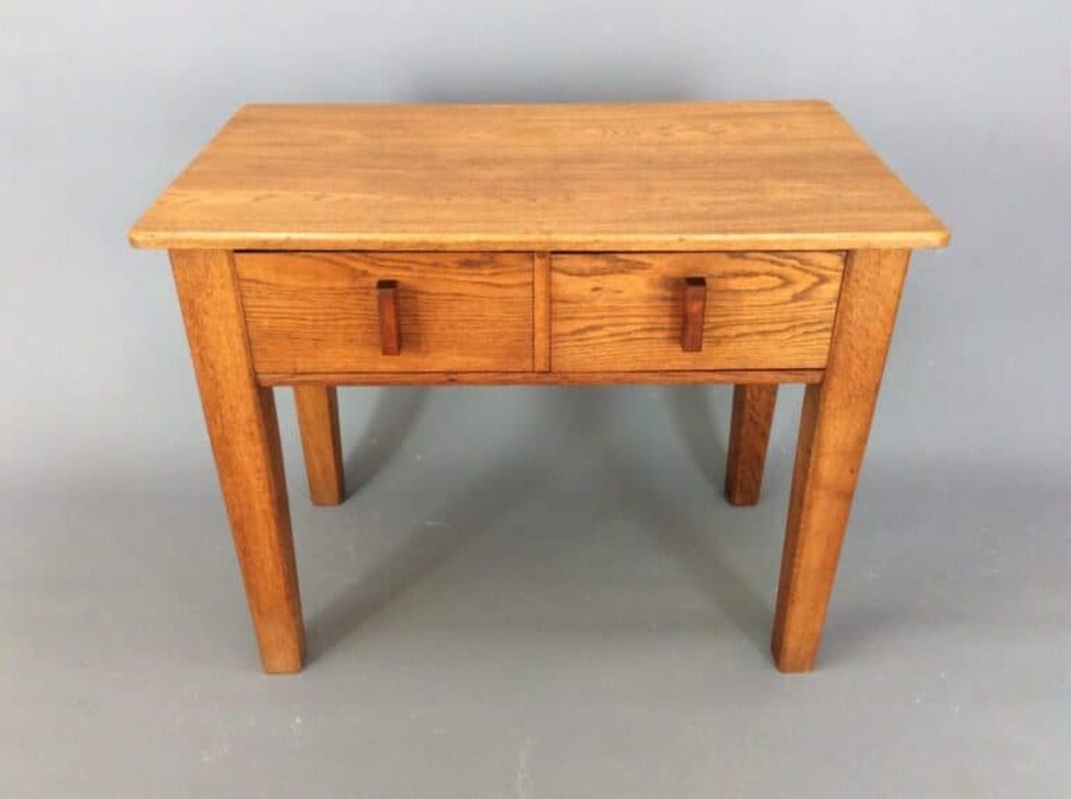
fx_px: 988
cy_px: 400
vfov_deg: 44.0
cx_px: 536
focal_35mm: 32
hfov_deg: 56.9
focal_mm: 3.3
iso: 100
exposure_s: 1/25
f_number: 2.4
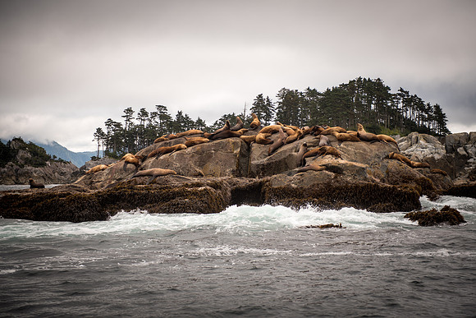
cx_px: 247
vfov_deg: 18.4
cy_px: 162
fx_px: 981
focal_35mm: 74
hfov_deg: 27.3
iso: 100
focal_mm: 70
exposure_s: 1/800
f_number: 2.8
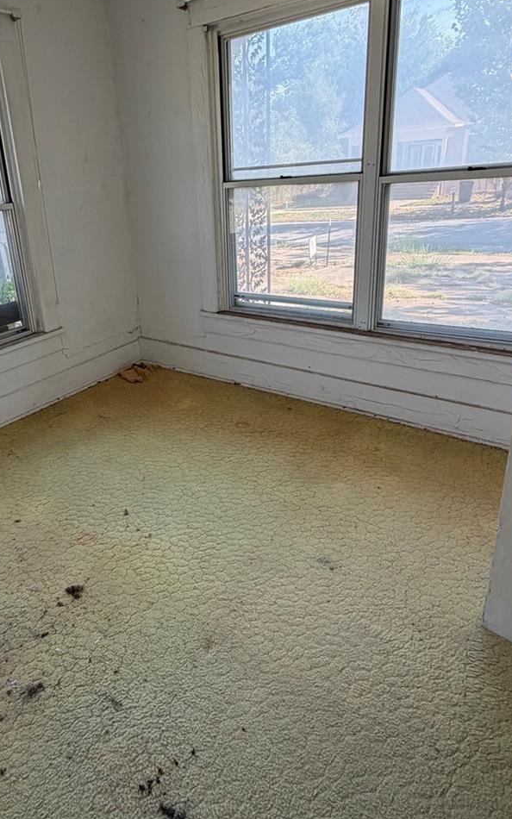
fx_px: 536
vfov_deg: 74.6
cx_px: 152
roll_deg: +3.5
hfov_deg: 49.7
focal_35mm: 24
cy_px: 373
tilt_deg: -19.9
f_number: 2.2
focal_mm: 2.22
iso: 80
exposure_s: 1/121
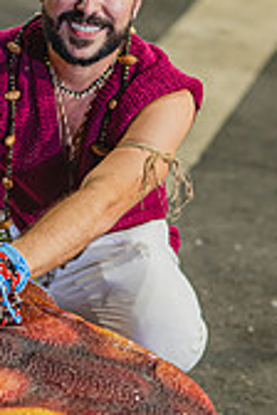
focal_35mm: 134
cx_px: -27
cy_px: 346
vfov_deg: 15.2
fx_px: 1546
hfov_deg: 10.1
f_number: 1.6
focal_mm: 50
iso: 1600
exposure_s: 1/400
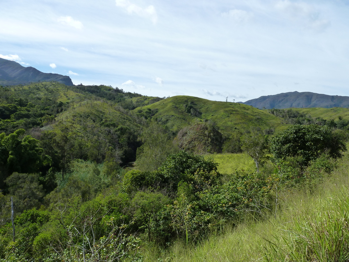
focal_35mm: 25
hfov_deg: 69.4
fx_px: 252
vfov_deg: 54.9
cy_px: 131
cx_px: 174
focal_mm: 4.1
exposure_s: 1/500
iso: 125
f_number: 4.5
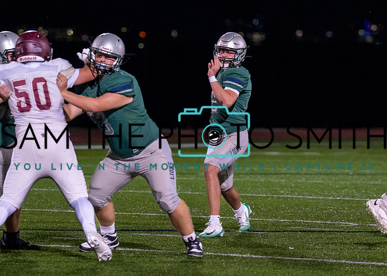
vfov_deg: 4.5
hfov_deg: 6.2
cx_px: 205
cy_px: 81
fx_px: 3551
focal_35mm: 323
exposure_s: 1/1000
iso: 2500
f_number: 2.8
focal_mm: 153
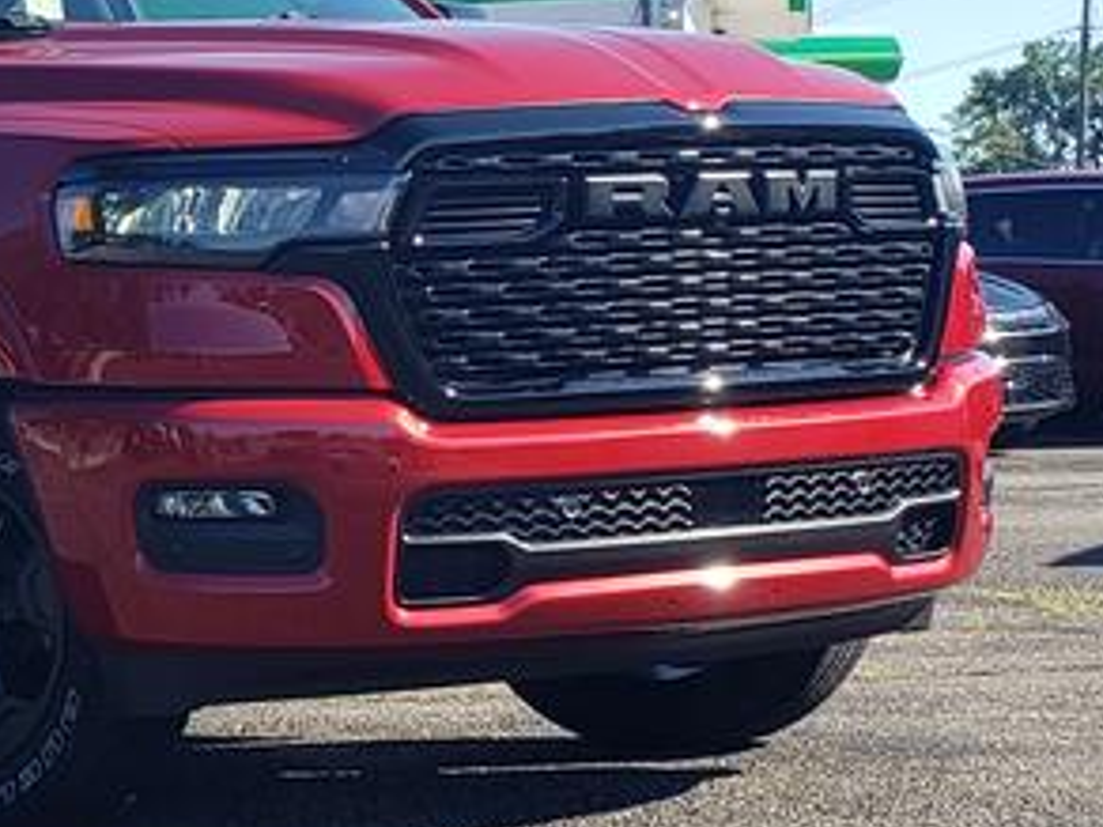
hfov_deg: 31.4
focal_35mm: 57
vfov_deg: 25.6
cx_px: 15
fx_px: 1816
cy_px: 332
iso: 50
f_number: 2.4
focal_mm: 4.3
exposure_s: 1/693
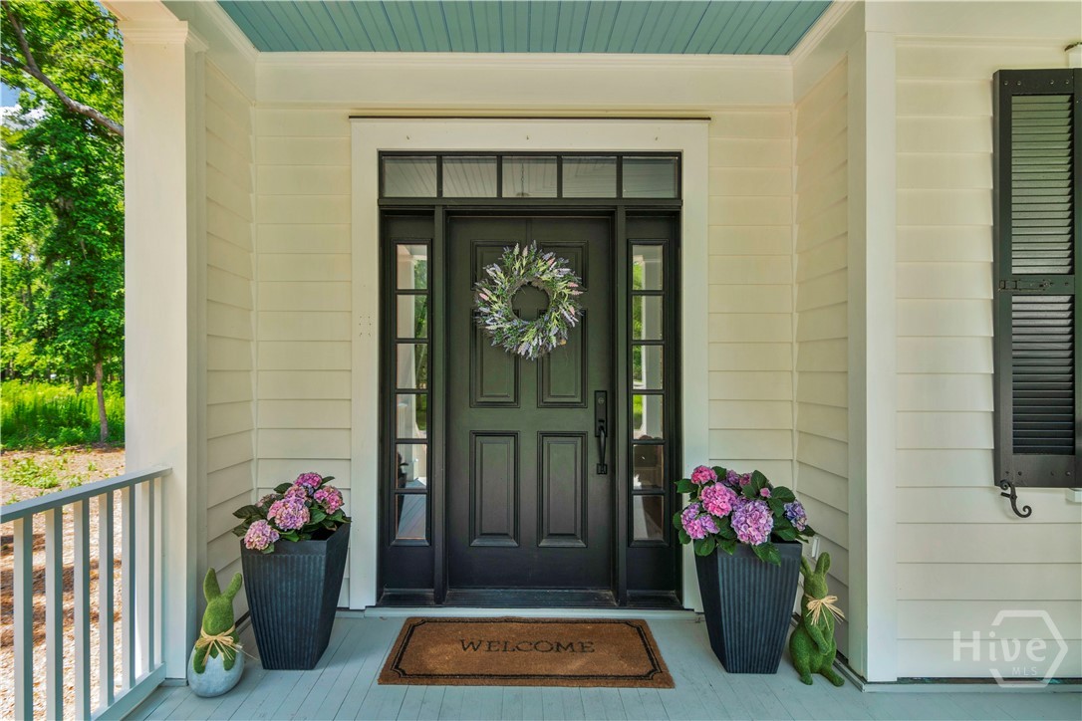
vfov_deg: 72.1
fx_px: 496
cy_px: 360
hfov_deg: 95.0
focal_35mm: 16
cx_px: 541
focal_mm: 11
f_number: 7.1
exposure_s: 1/25
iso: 100
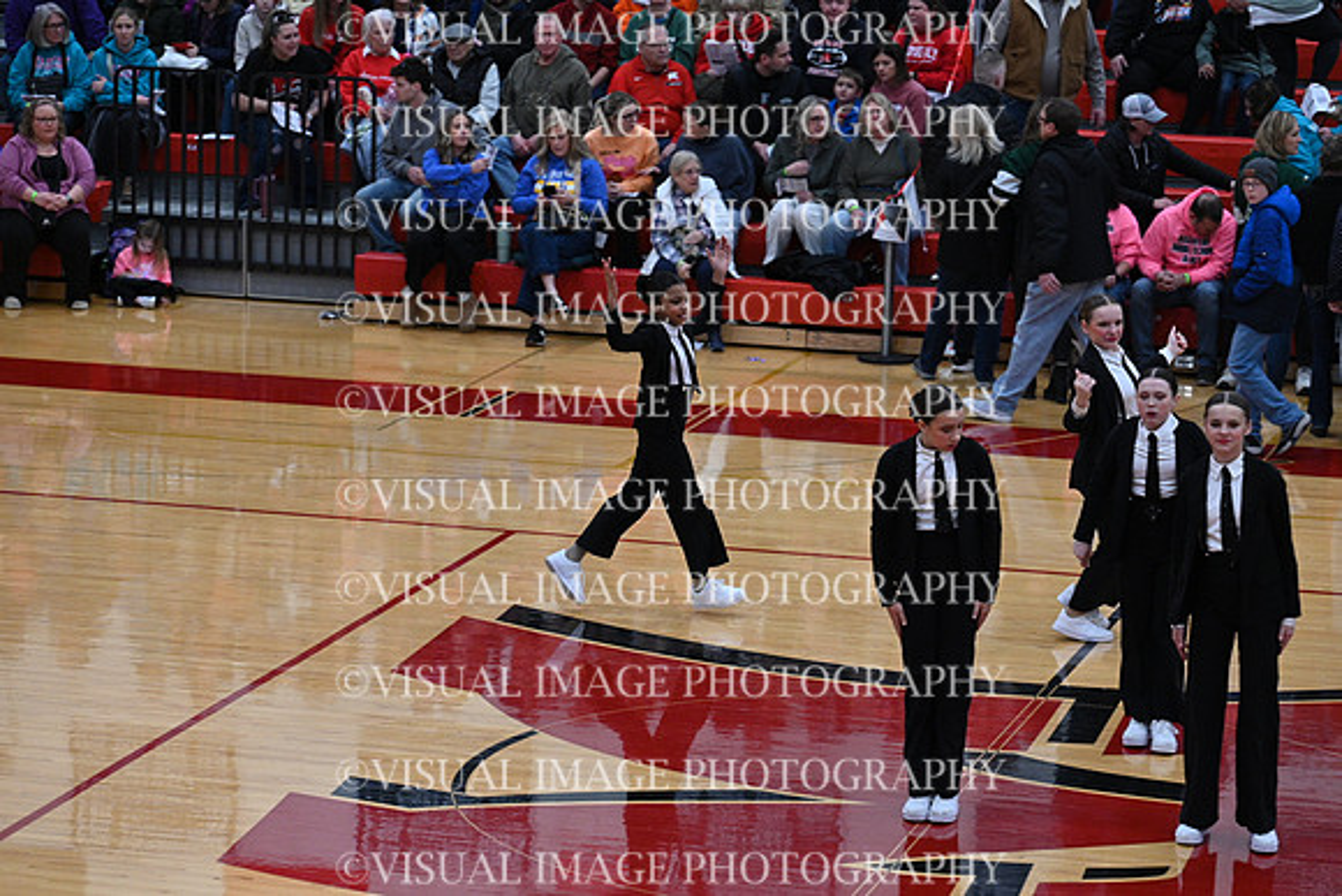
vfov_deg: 10.6
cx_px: 671
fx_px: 4847
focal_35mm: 130
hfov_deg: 15.8
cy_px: 448
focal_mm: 130
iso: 4000
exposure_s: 1/400
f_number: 4
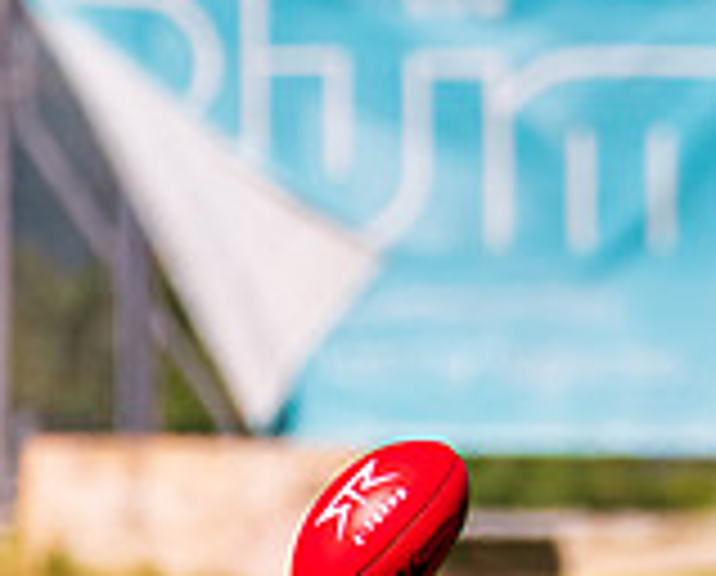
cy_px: 209
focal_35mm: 2449
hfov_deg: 0.8
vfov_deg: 0.6
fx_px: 52024
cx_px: 925
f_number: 6.3
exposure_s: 1/4000
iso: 800
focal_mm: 600
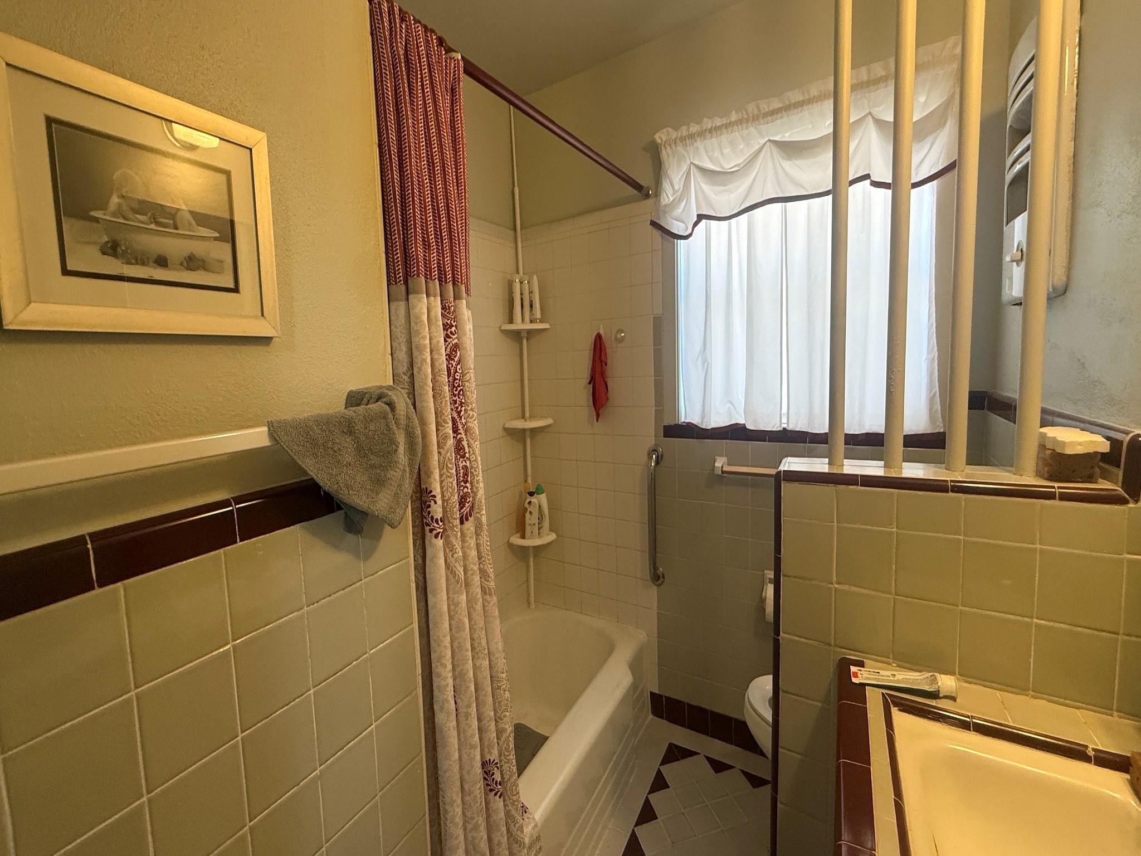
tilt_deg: -5.7
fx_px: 461
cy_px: 428
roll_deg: +2.2
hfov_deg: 102.1
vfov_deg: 85.7
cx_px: 570
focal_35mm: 14
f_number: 2.2
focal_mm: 2.22
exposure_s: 1/60
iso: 320
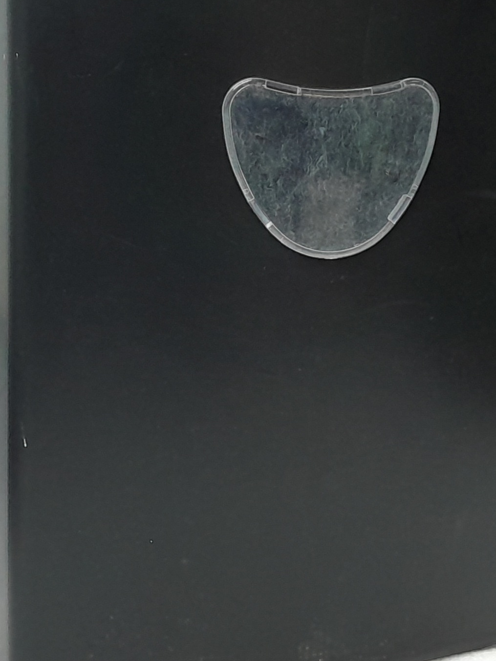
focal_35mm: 36
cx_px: 265
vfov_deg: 51.1
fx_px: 688
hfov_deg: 39.6
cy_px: 279
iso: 500
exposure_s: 1/125
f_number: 1.8
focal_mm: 3.98
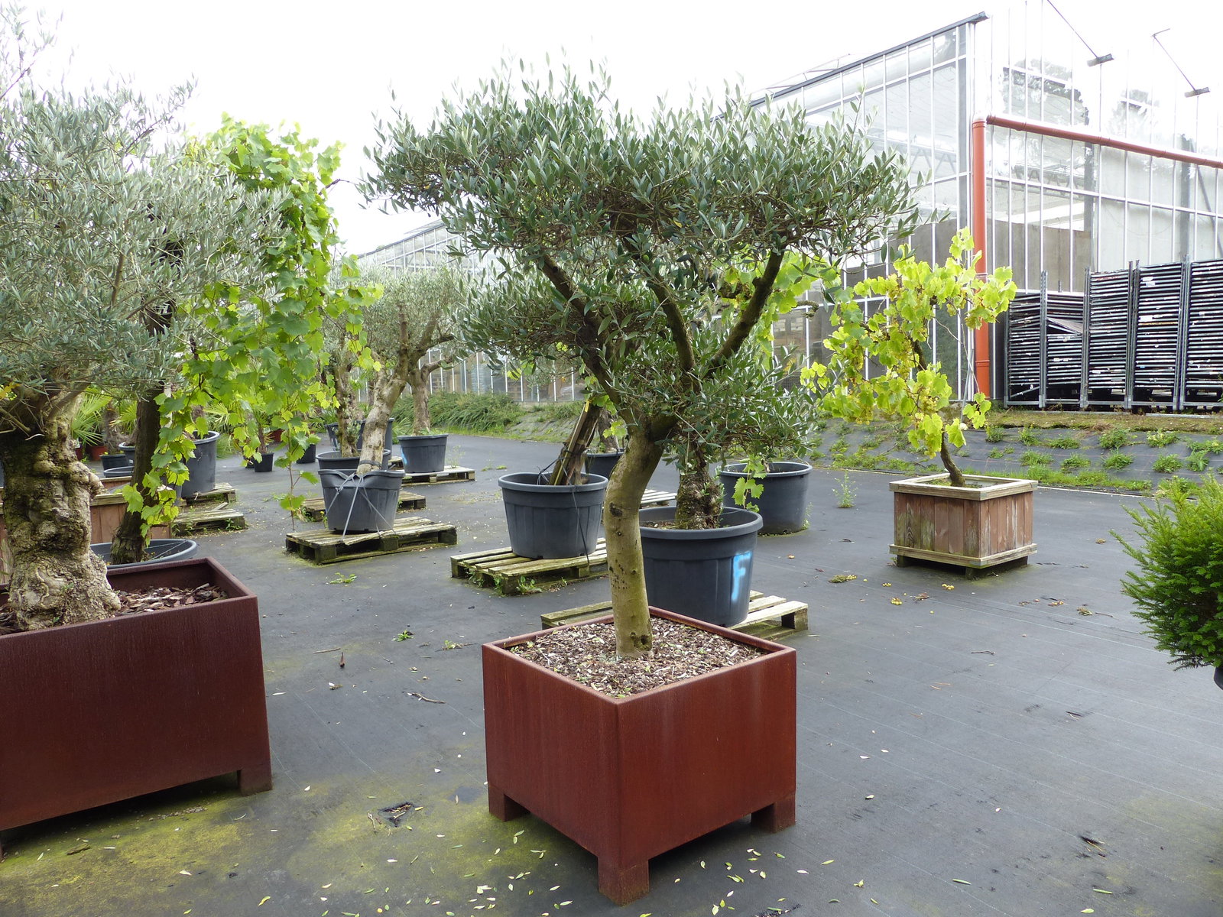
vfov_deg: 54.9
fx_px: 883
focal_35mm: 25
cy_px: 458
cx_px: 612
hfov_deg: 69.4
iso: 100
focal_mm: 4.5
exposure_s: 1/125
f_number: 4
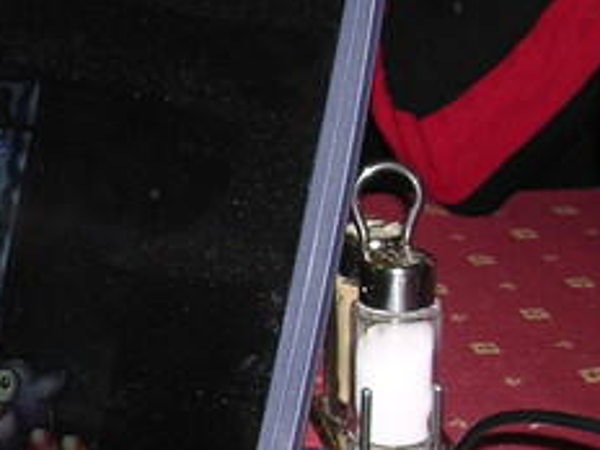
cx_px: -122
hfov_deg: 17.8
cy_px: 391
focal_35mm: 105
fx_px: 1820
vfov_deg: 14.0
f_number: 2.8
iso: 100
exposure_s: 1/60.1
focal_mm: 5.8
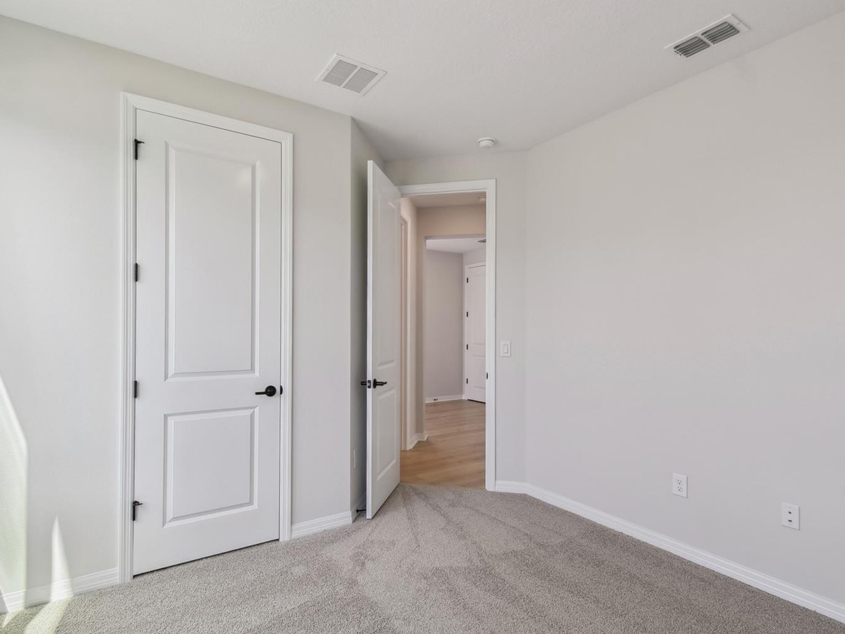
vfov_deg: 74.7
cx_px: 407
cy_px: 331
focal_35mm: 17
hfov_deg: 91.0
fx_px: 415
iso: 100
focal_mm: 10
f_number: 7.1
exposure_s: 1/100
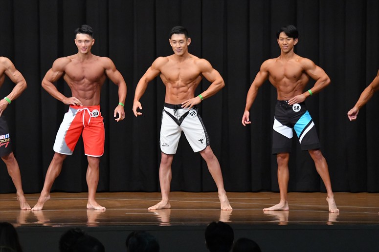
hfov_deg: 11.0
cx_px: 190
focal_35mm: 187
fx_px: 1968
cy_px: 126
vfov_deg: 7.3
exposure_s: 1/400
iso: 8000
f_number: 5.6
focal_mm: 125
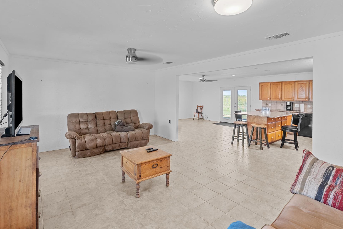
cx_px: 166
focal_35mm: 17
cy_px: 111
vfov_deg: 70.5
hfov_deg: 93.2
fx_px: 162
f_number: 7.1
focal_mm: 16
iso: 100
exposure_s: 2
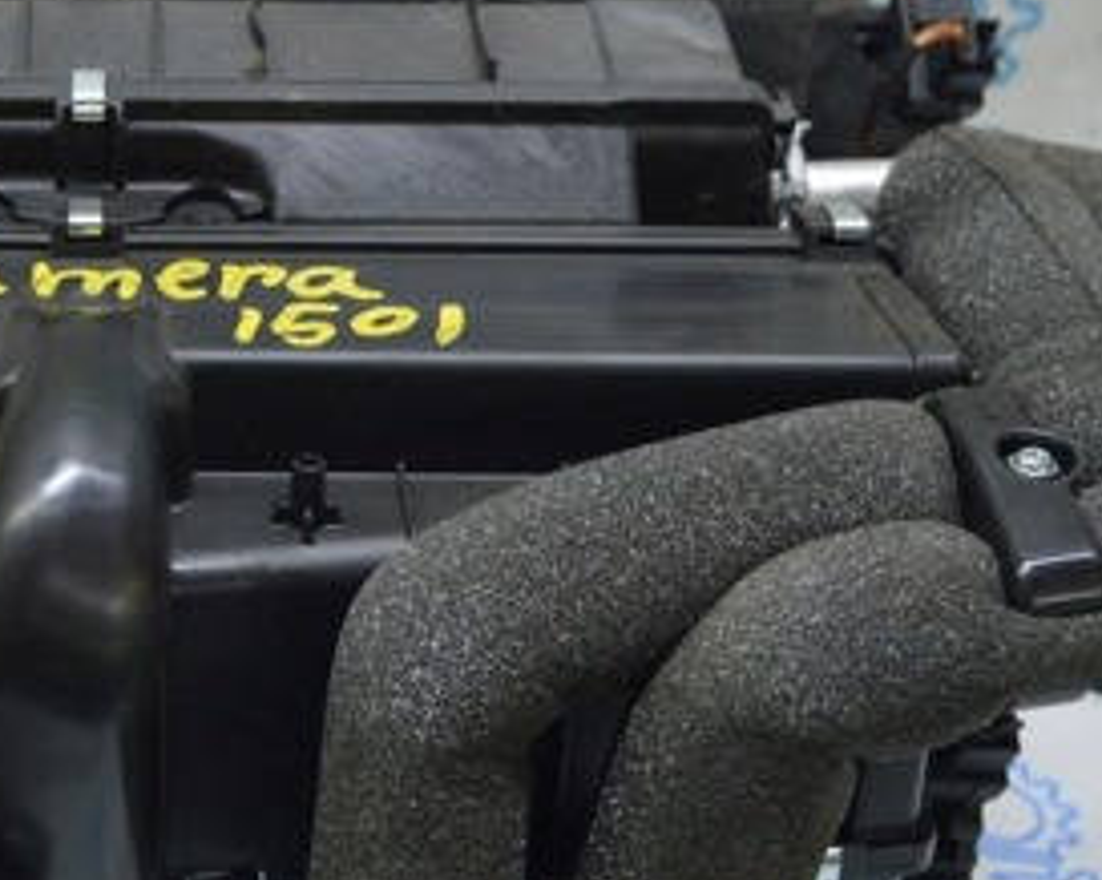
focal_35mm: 66
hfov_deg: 27.3
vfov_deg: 22.9
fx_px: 2151
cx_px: 36
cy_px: 244
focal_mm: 20
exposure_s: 1/20
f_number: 5.6
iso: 400
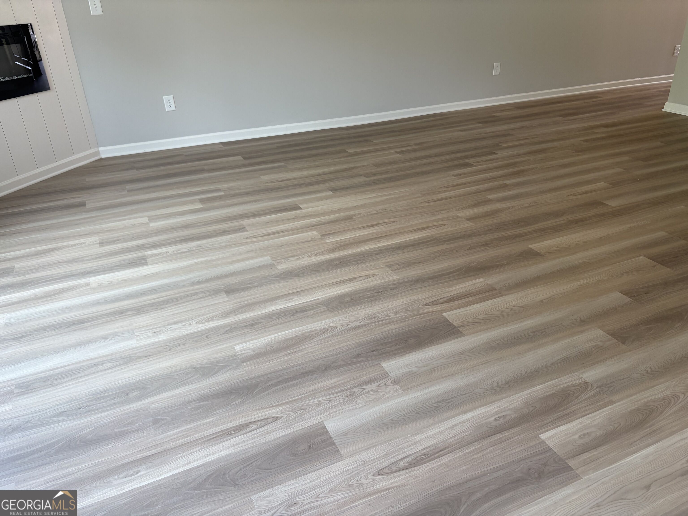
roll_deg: +2.5
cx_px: 344
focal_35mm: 26
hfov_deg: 67.3
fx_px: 517
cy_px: 258
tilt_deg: -27.1
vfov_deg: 53.1
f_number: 1.6
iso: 80
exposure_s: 1/120
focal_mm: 5.96
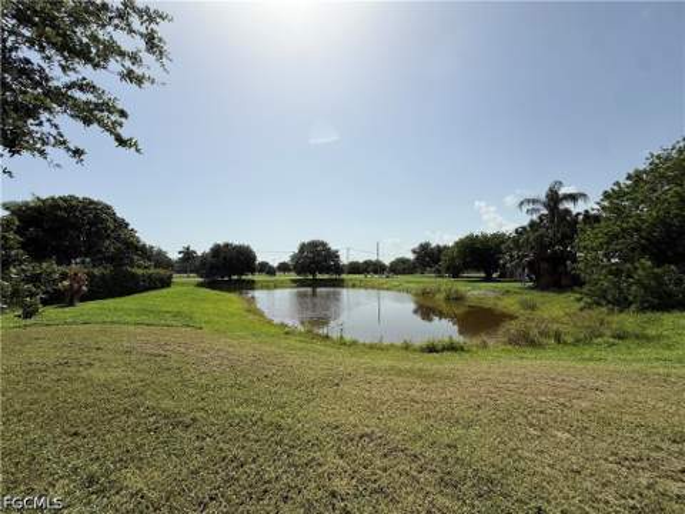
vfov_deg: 85.7
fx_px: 277
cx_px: 342
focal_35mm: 14
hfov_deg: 102.1
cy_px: 257
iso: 50
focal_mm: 2.22
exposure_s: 1/5155
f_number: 2.2
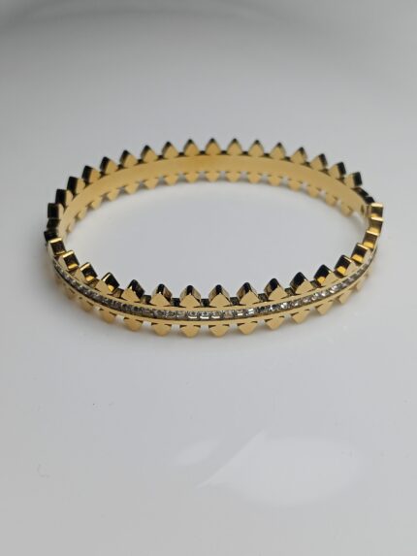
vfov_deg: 47.9
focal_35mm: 39
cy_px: 278
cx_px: 208
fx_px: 626
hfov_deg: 36.8
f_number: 1.8
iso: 50
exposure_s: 1/375
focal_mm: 3.98
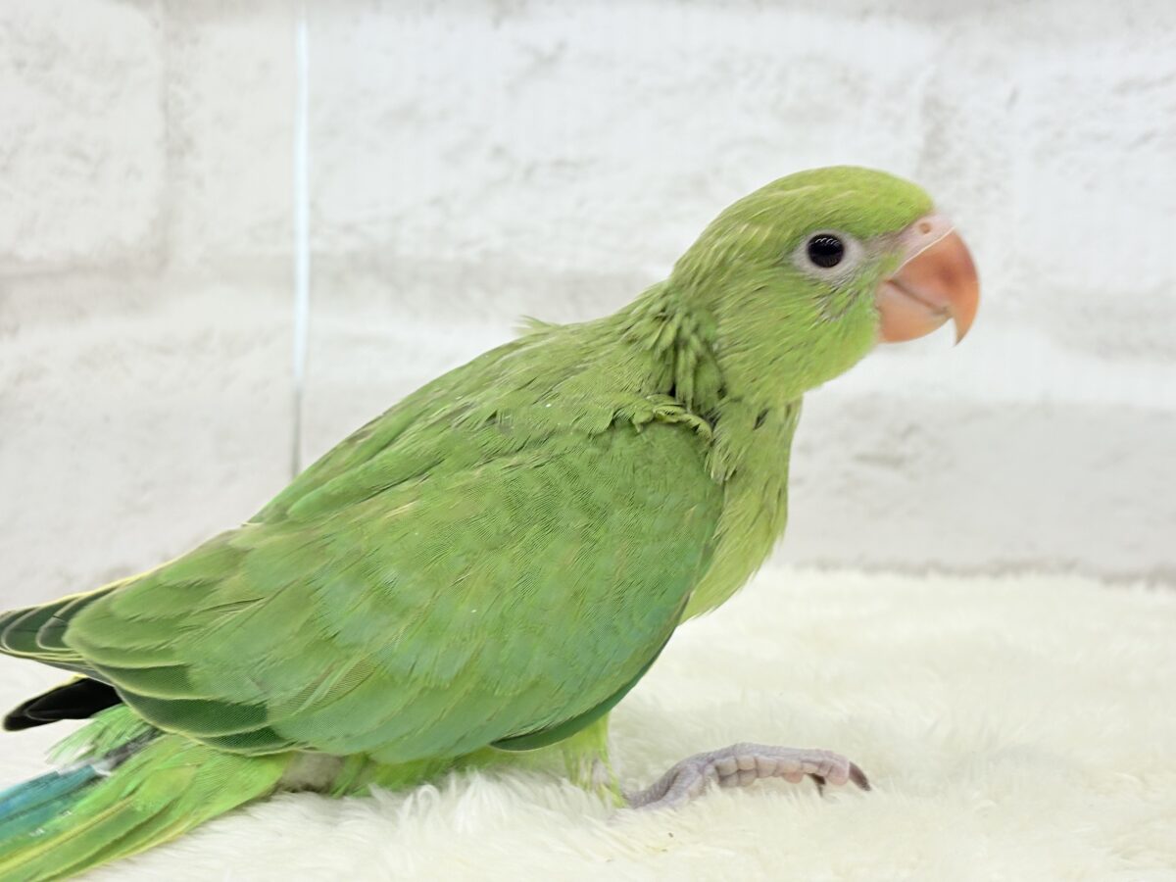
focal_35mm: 52
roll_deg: -1.3
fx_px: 1767
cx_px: 588
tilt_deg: -4.6
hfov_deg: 36.8
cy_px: 441
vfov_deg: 28.0
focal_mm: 5.96
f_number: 1.6
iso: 50
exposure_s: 1/76
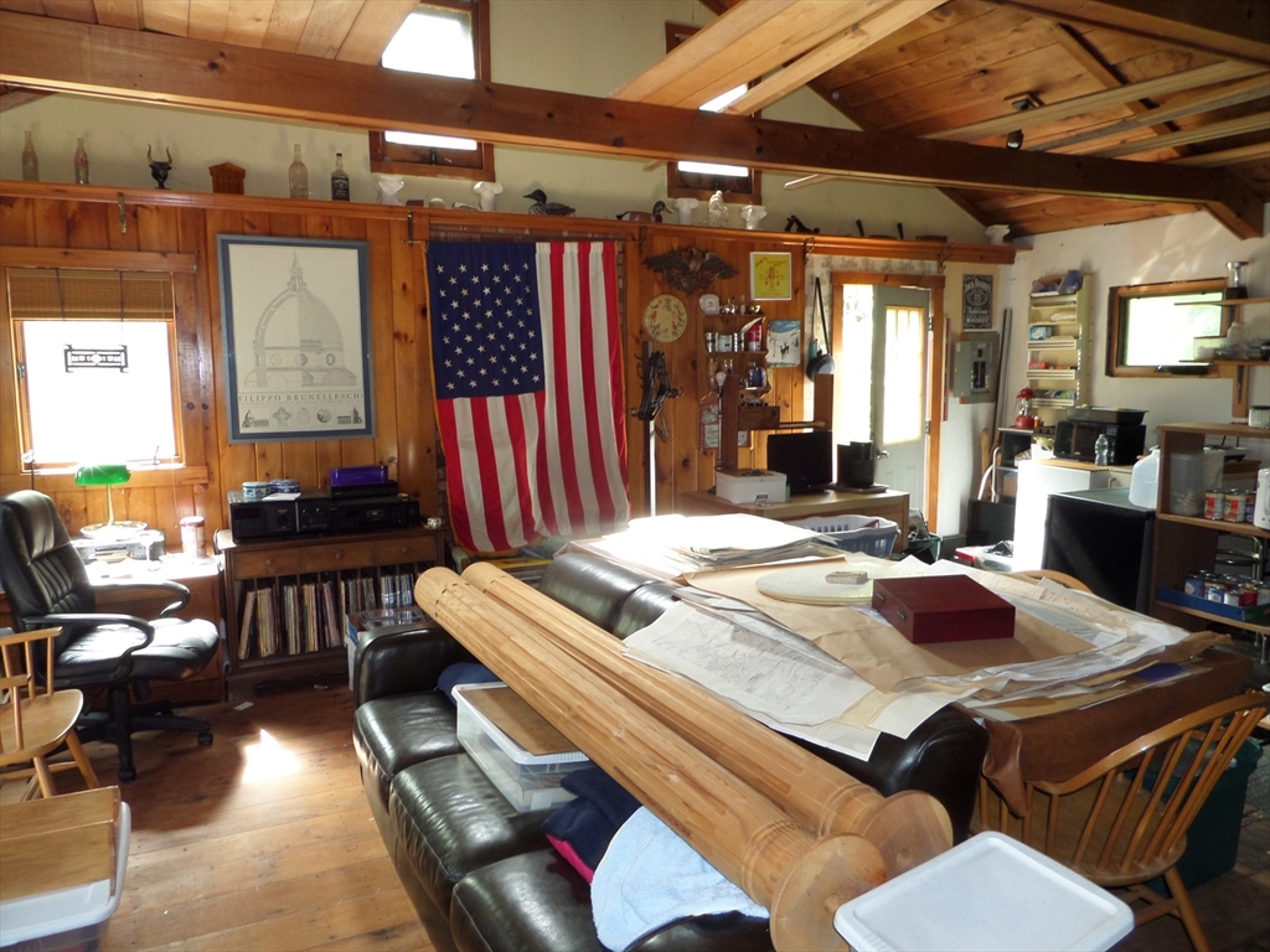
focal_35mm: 24
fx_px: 881
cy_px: 476
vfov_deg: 56.8
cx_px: 635
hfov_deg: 71.6
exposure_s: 1/30
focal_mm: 4
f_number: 3.2
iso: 200
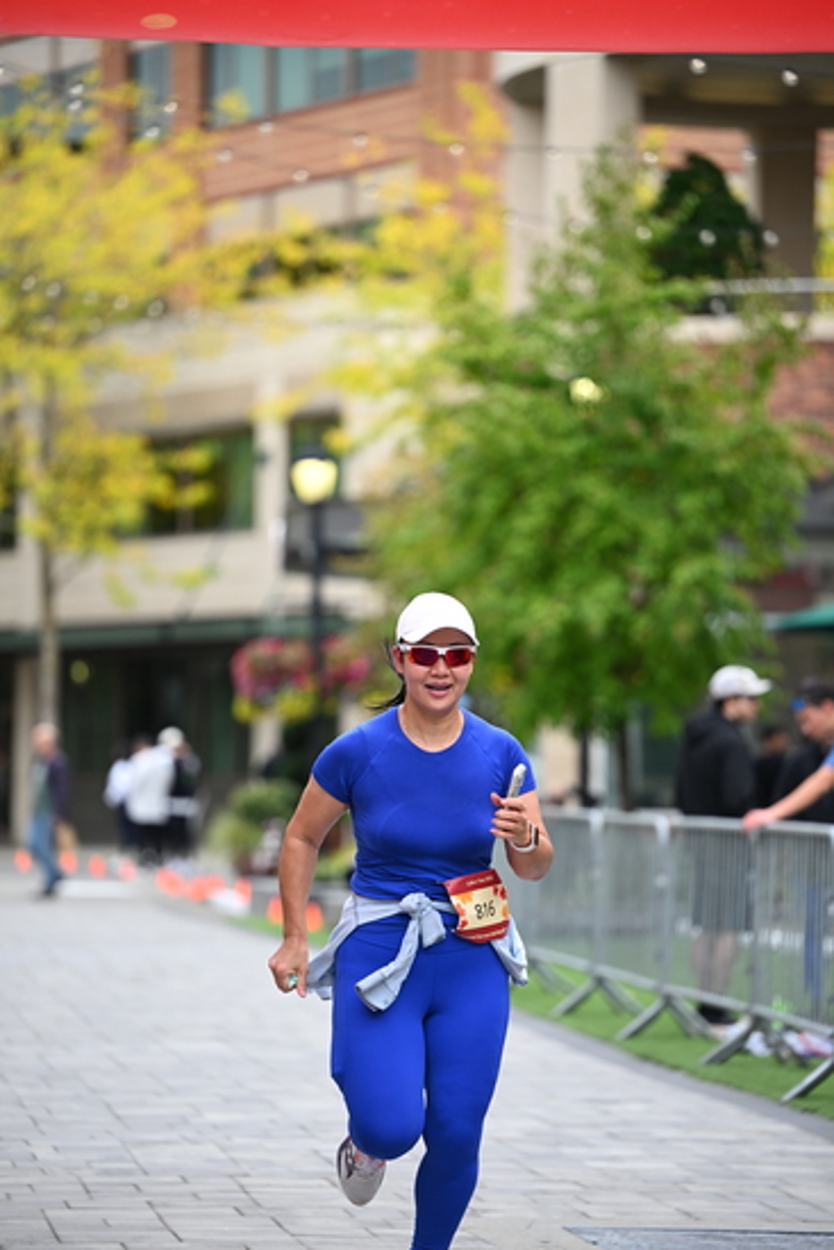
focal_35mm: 145
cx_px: 417
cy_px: 625
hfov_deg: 9.5
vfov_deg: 14.1
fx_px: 5035
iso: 640
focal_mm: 145
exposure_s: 1/2000
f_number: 2.8
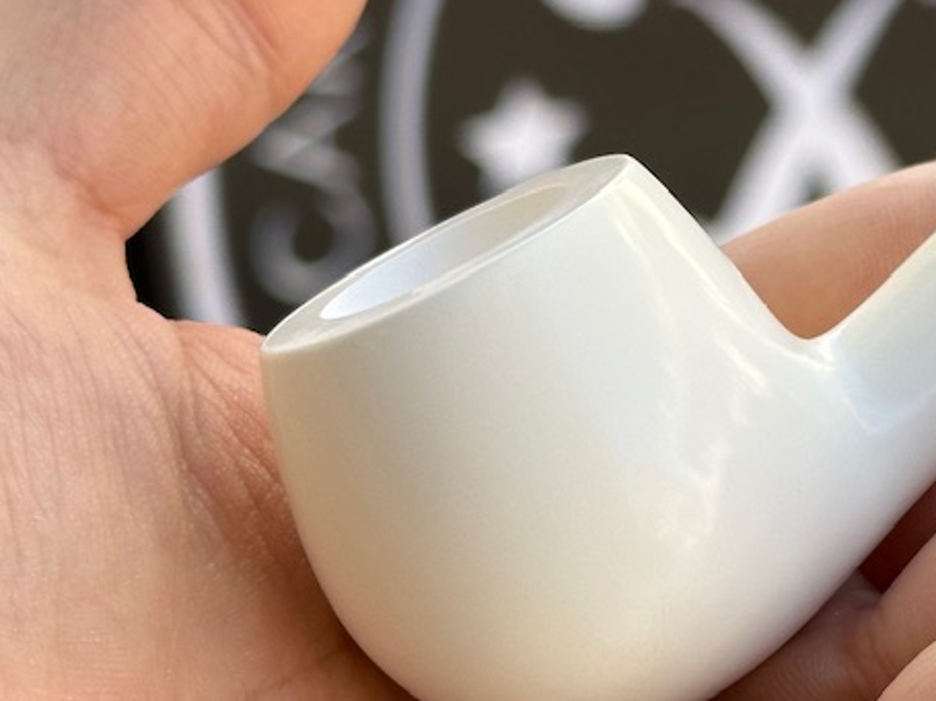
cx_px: 1082
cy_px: 267
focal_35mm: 135
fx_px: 3649
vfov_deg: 11.0
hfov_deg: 14.2
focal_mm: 6.86
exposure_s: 1/422
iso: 64
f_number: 1.78
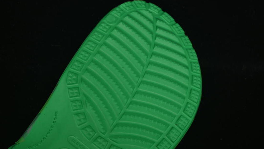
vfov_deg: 15.3
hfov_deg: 26.9
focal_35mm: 79
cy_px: 82
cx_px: 132
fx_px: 553
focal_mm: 50
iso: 160
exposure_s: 1/50
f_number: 6.3
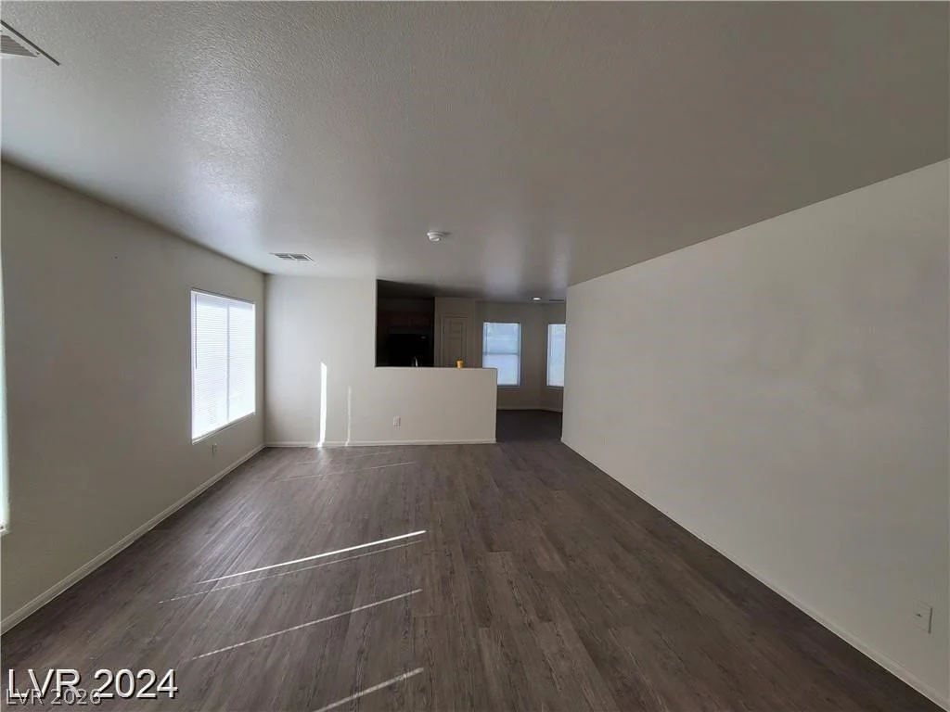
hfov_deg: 106.2
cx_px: 475
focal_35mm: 13
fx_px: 357
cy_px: 356
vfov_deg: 89.9
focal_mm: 2.2
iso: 64
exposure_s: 1/147
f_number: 2.2
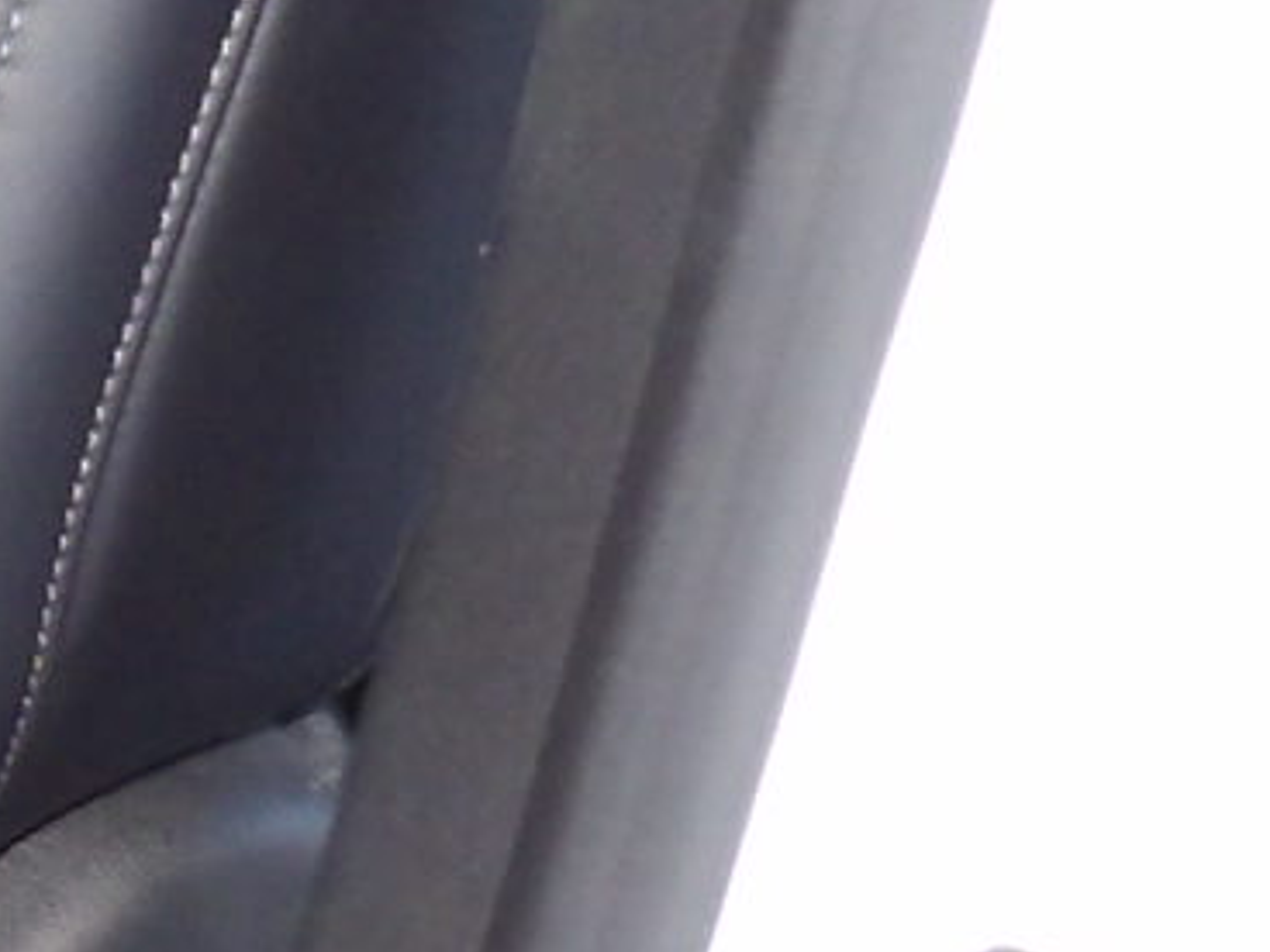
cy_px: -407
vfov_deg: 8.6
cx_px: -1536
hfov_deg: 10.4
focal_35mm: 169
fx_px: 6200
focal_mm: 4.3
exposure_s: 1/33
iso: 200
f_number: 3.2
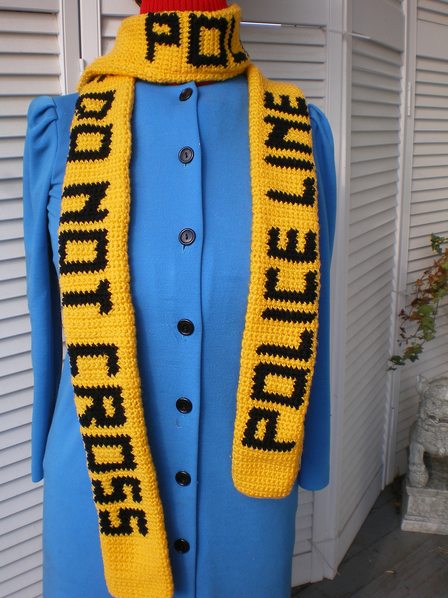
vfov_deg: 49.0
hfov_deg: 37.7
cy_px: 299
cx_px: 224
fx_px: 656
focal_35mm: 38
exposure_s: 1/160
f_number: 4.6
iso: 64
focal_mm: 6.3
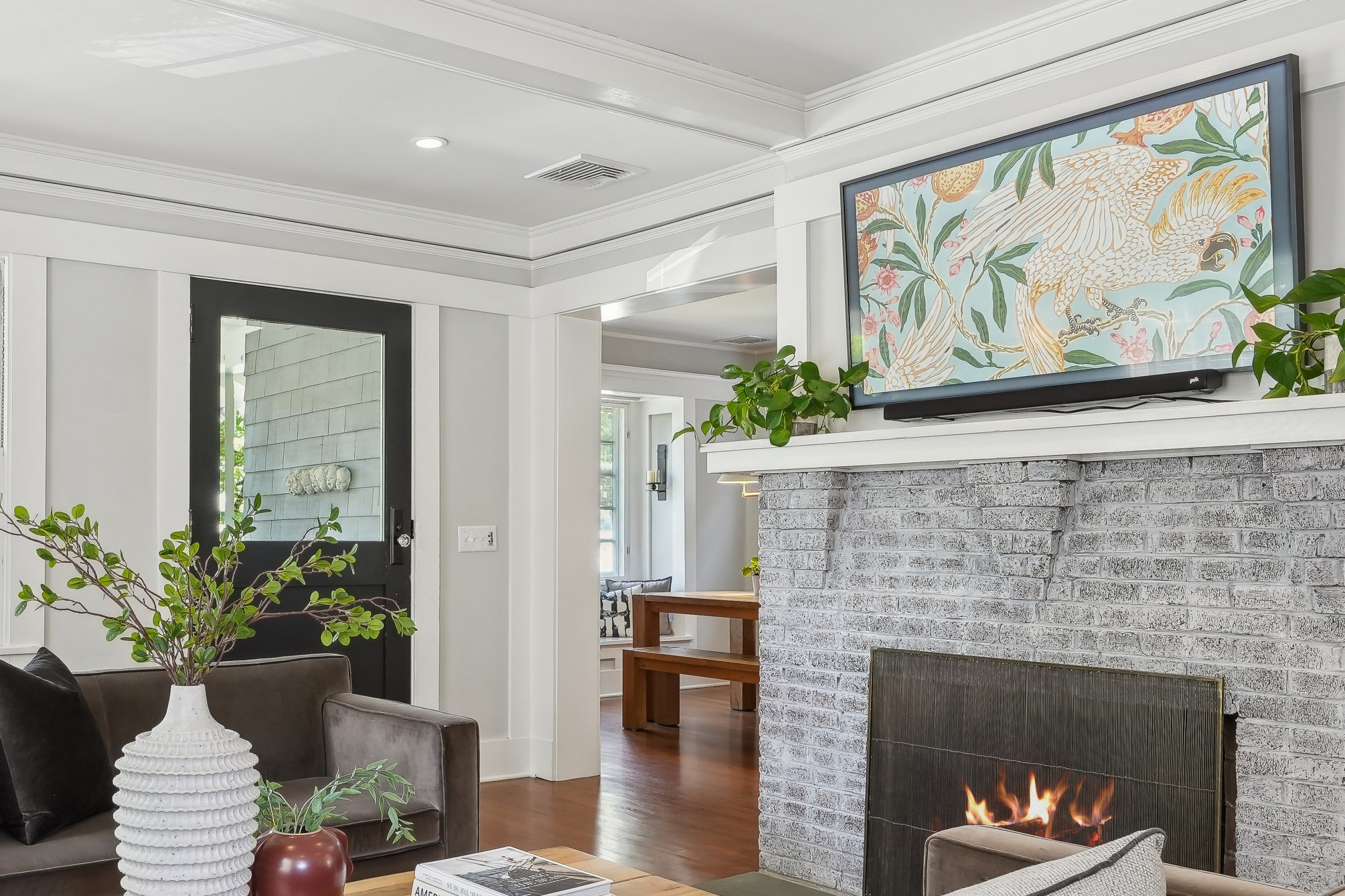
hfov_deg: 59.3
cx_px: 482
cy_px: 567
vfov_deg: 42.0
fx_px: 1158
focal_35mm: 31
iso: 400
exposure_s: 1/8
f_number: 8
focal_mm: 16
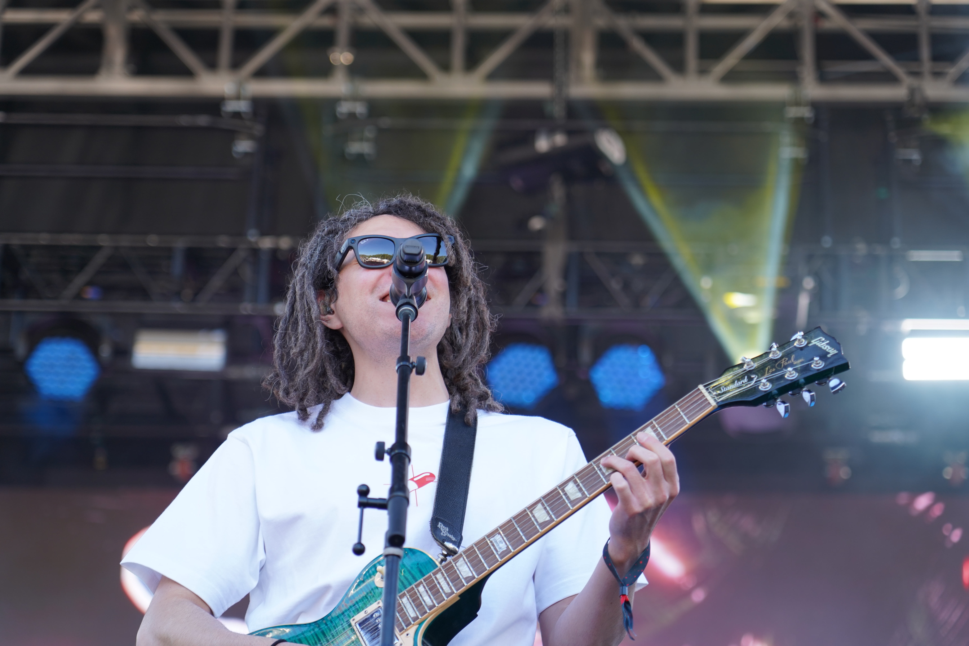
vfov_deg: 13.0
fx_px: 2826
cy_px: 323
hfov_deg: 19.5
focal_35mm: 105
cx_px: 484
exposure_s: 1/125
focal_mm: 105
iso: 200
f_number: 4
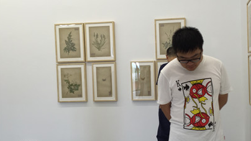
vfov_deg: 27.6
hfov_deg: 46.6
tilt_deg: -2.0
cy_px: 83
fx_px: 286
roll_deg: +1.4
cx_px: 168
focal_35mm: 43
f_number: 2.2
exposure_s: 1/50
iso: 40
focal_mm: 4.15
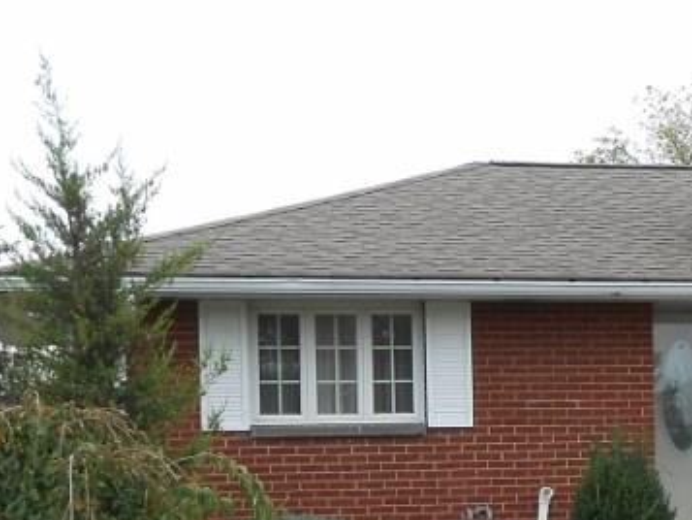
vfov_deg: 13.4
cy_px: 520
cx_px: 861
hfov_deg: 17.1
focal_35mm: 109
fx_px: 2180
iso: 80
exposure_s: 1/160
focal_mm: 6.8
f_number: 4.2
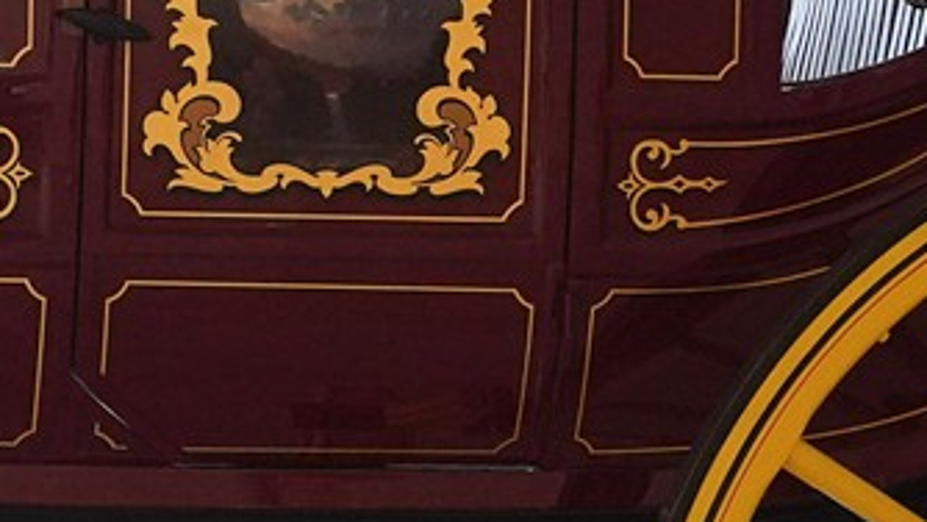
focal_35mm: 213
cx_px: 178
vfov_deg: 5.7
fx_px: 5236
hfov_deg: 10.1
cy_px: 236
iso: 3200
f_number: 8
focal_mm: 34
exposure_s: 1/100
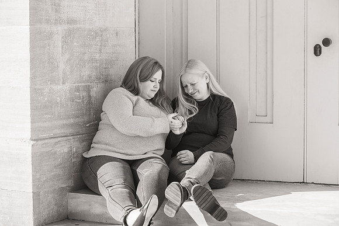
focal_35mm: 92
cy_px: 111
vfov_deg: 14.9
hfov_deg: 22.2
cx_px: 170
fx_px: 865
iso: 400
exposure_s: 1/1600
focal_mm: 86
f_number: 4
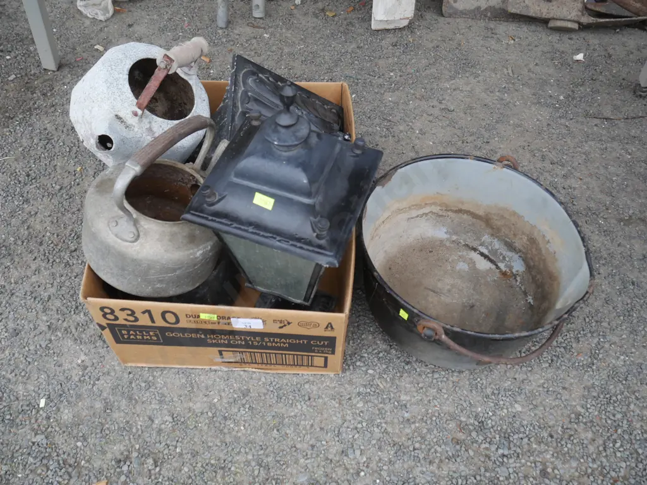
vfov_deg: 49.7
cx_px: 324
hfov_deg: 63.4
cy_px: 242
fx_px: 523
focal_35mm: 28
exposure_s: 1/60
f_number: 5
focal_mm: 14
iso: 640
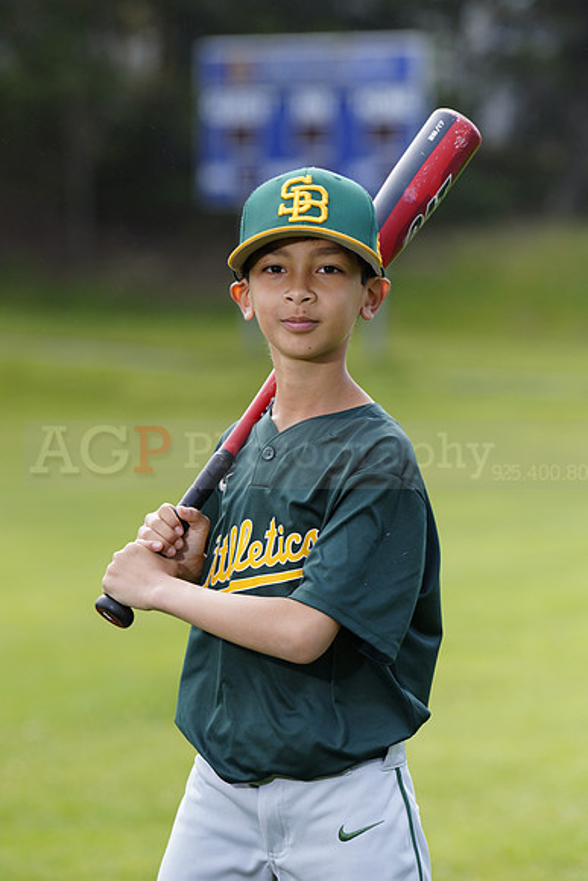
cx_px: 294
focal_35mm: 191
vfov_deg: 10.8
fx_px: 4676
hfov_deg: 7.2
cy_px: 440
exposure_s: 1/250
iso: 100
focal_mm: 191
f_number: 5
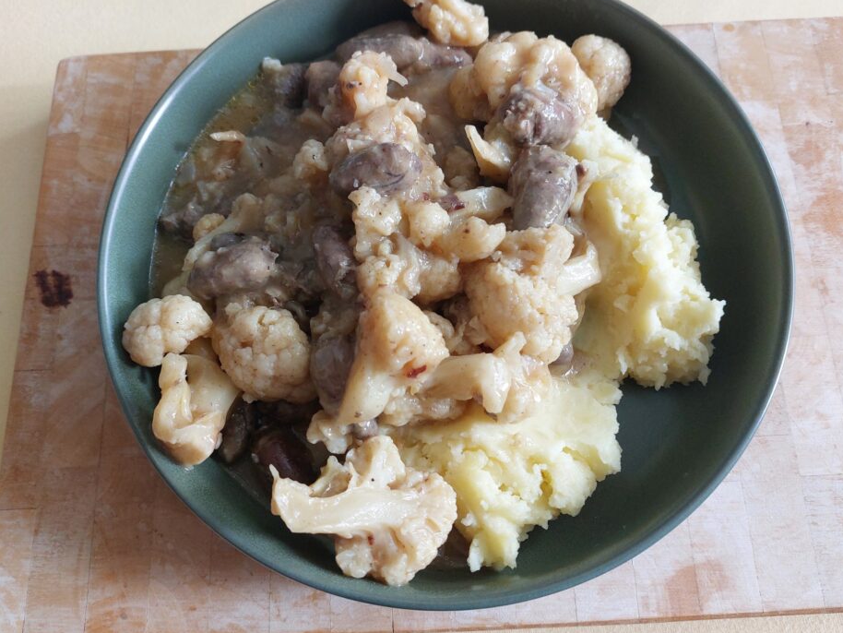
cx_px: 442
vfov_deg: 49.8
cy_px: 310
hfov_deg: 63.4
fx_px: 682
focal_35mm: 28
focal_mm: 5.23
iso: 200
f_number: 1.8
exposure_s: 1/100
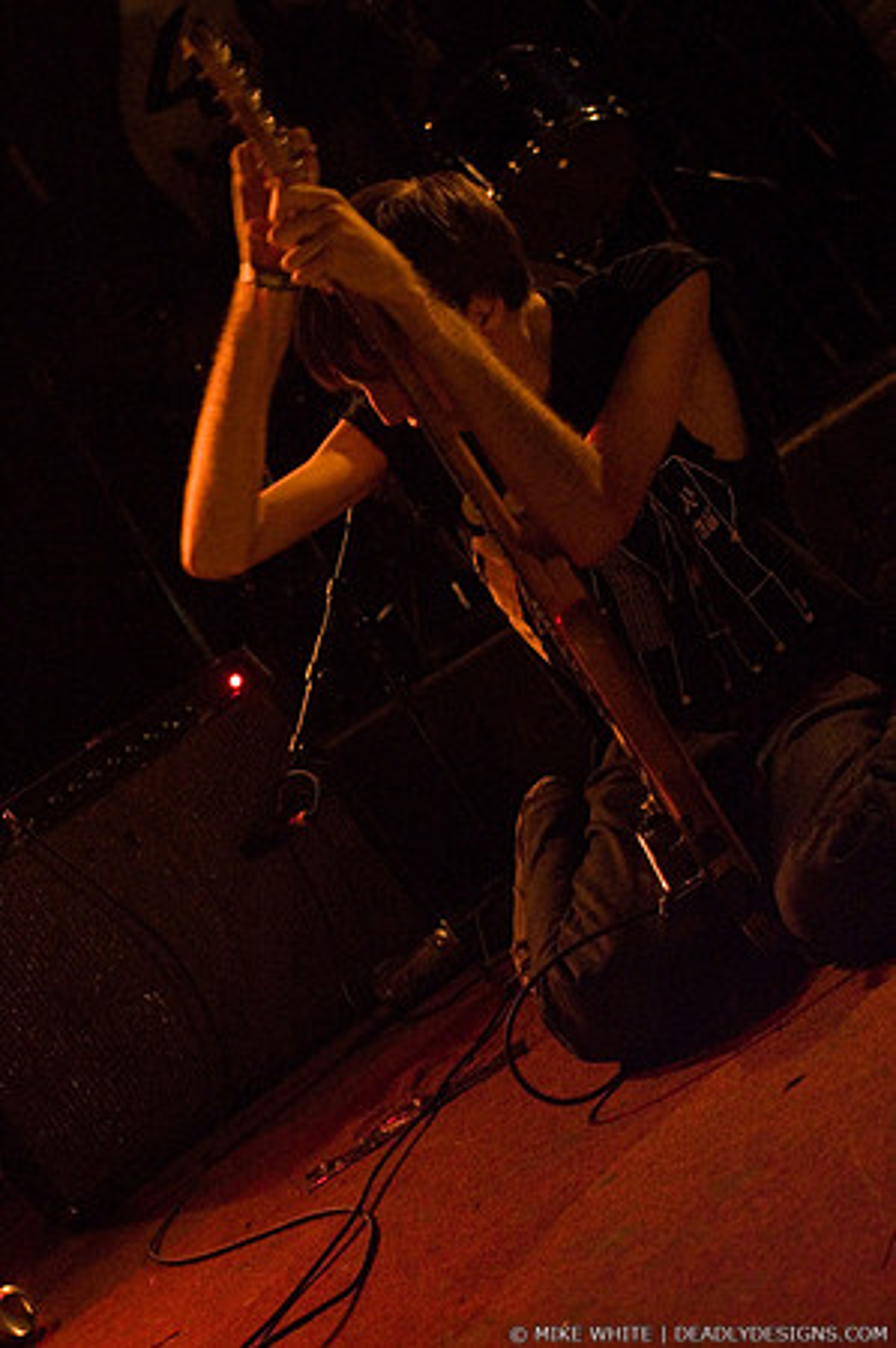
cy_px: 674
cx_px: 448
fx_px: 1964
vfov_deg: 37.9
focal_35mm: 52
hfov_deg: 25.7
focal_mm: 35
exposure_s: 1/30
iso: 1600
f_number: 2.8
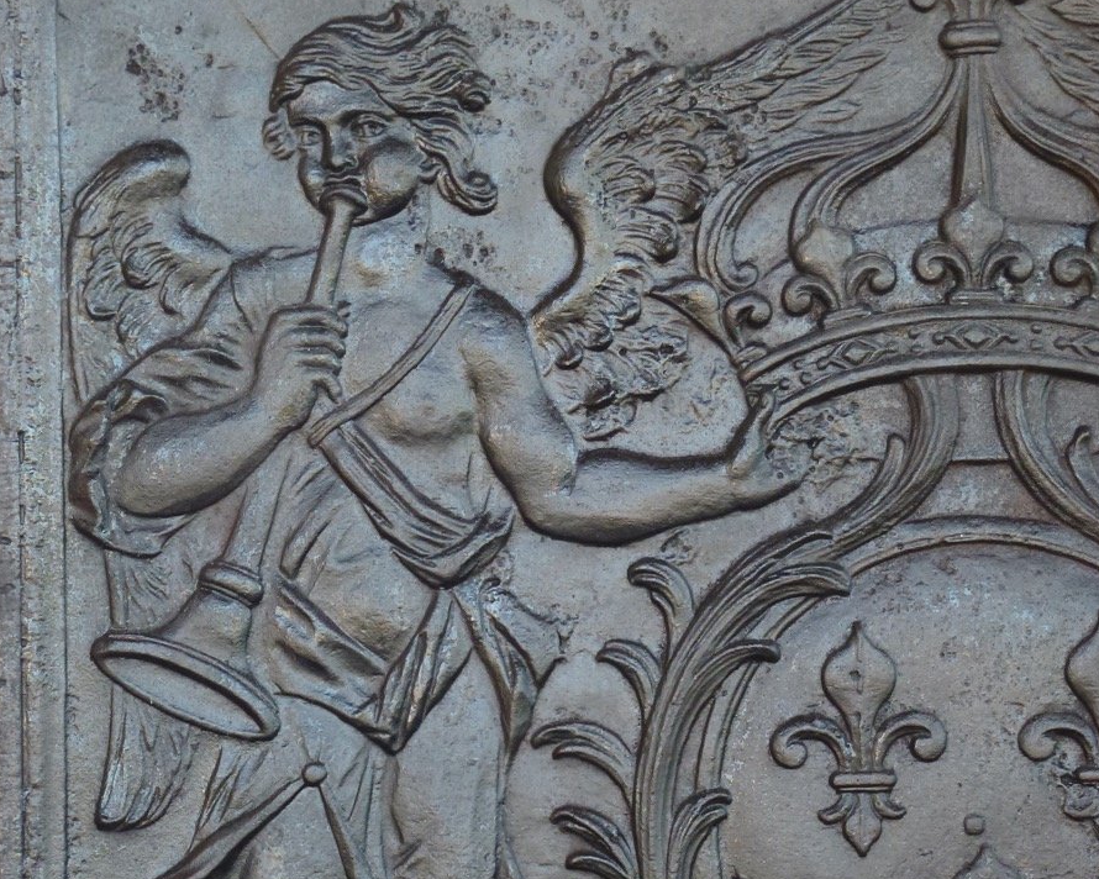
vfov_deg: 15.4
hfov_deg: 19.2
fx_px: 3253
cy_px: 607
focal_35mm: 100
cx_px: 552
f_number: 4.7
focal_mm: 13.6
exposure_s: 1/30
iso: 200
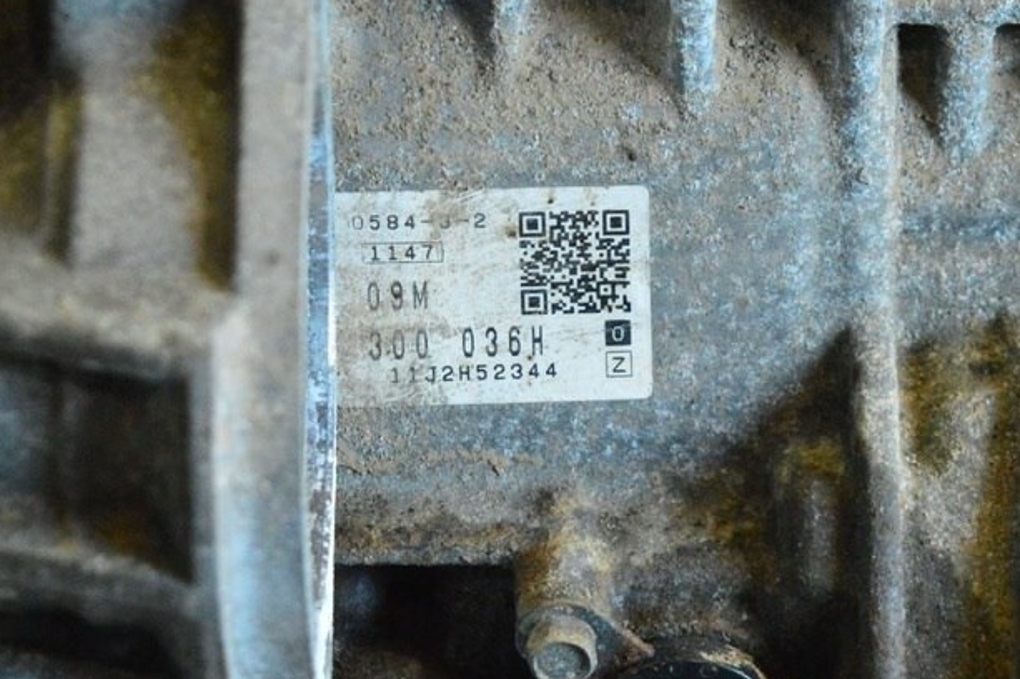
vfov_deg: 9.9
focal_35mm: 138
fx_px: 3903
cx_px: 508
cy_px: 310
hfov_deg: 14.9
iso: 6400
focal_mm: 55
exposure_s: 1/250
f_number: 5.6
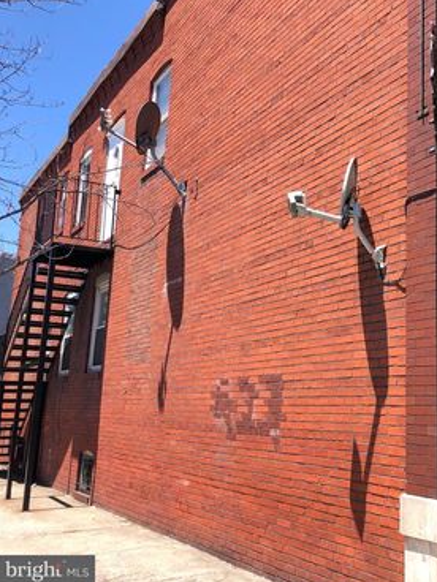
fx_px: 640
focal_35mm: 38
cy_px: 290
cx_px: 394
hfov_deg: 35.5
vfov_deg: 49.0
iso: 20
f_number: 1.8
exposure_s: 1/706
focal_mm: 3.99
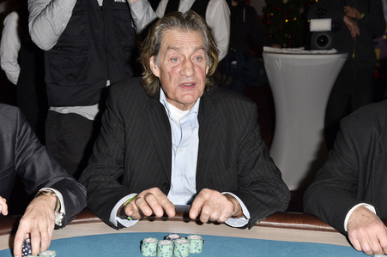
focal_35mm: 58
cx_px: 194
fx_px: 623
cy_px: 128
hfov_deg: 34.5
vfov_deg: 23.3
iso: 320
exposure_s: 1/200
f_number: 6.3
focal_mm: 58
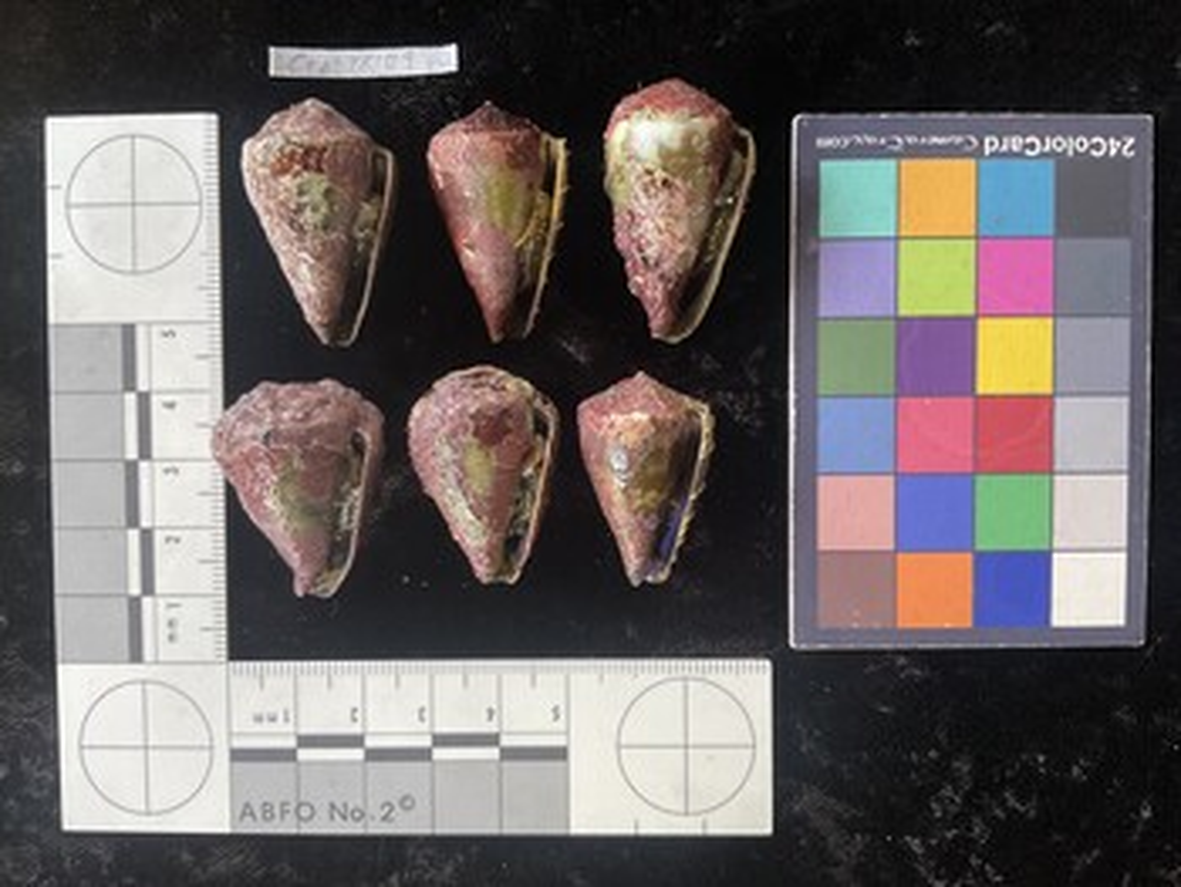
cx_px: 590
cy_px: 444
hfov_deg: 61.6
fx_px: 990
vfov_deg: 48.3
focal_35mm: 29
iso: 64
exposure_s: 1/60
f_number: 1.8
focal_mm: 3
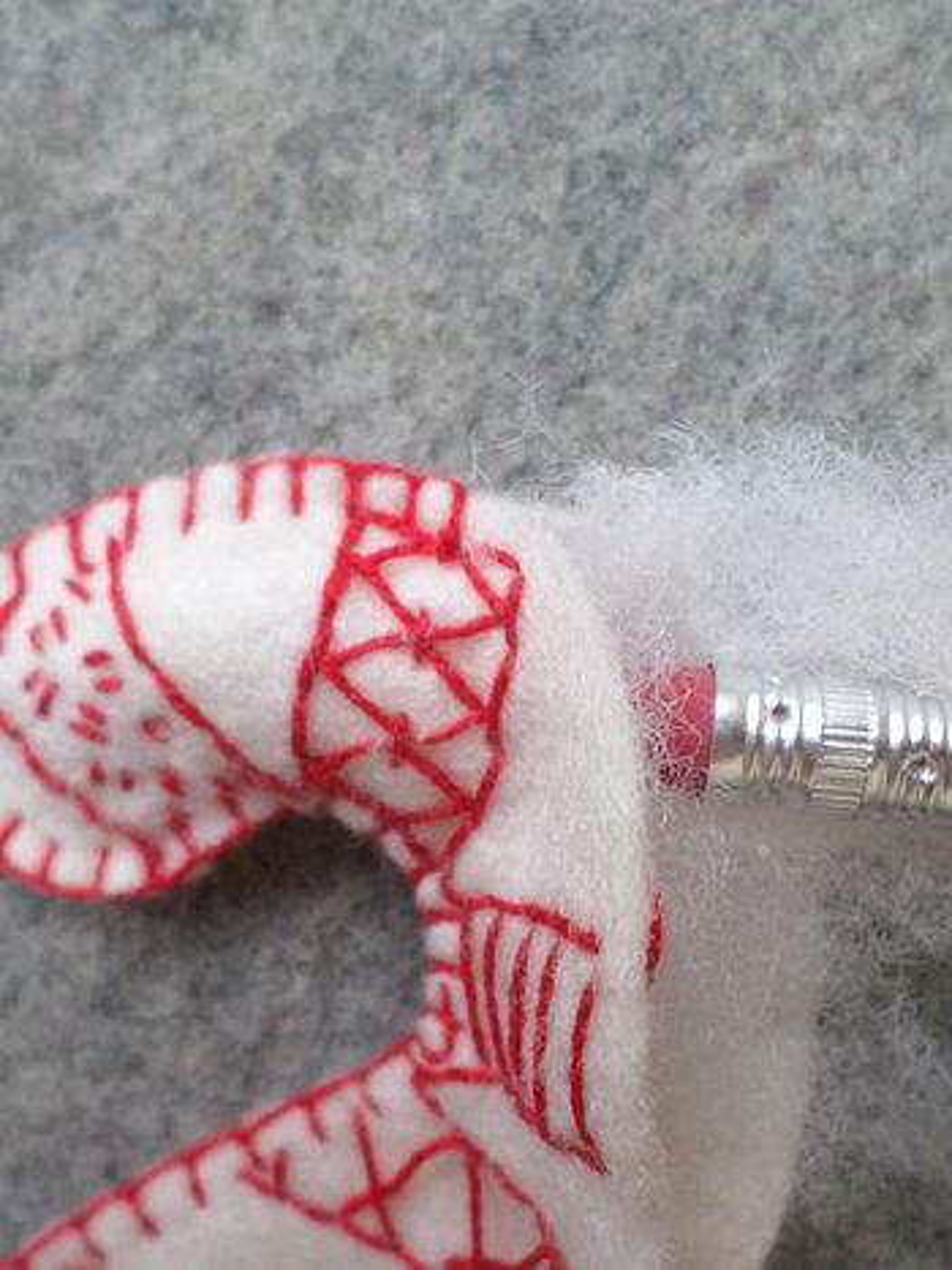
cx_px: 476
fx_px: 917
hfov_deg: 54.9
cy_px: 635
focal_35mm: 25
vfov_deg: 69.4
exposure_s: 1/30
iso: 200
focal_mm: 4.5
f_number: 2.5
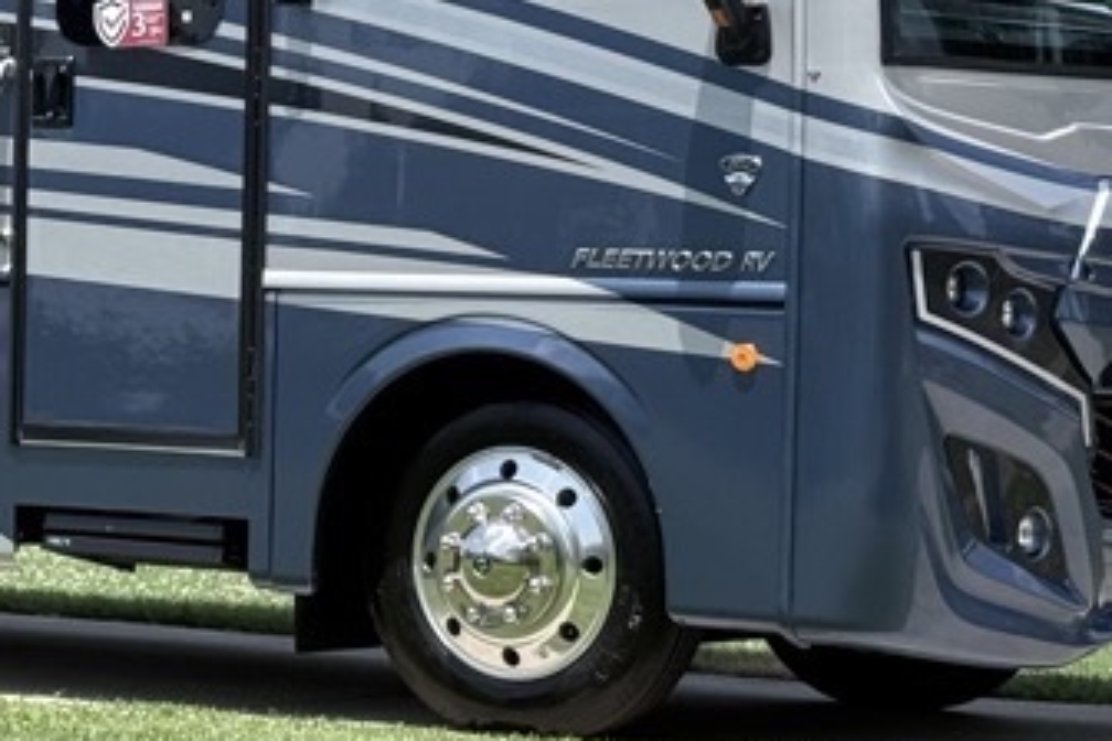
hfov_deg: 13.1
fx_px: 4695
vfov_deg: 9.0
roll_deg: +0.8
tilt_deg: +3.1
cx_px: -238
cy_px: 129
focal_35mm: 152
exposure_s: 1/3891
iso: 64
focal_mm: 6.76
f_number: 1.78
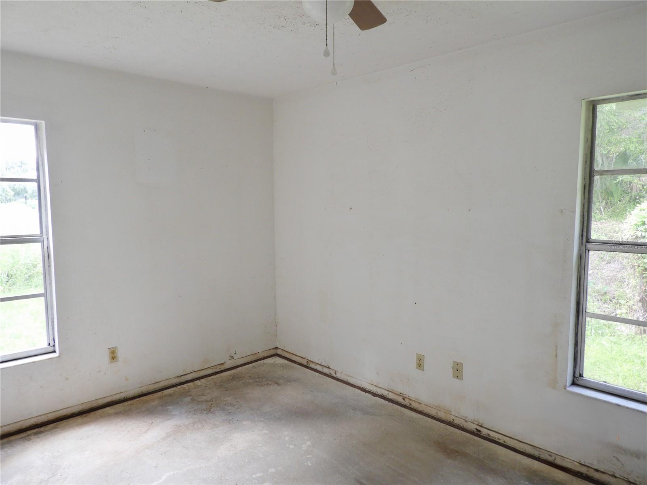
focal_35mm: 24
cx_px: 324
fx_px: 449
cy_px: 242
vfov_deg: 56.8
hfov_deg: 71.6
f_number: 3.3
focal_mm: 4.3
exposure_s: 1/30
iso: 125
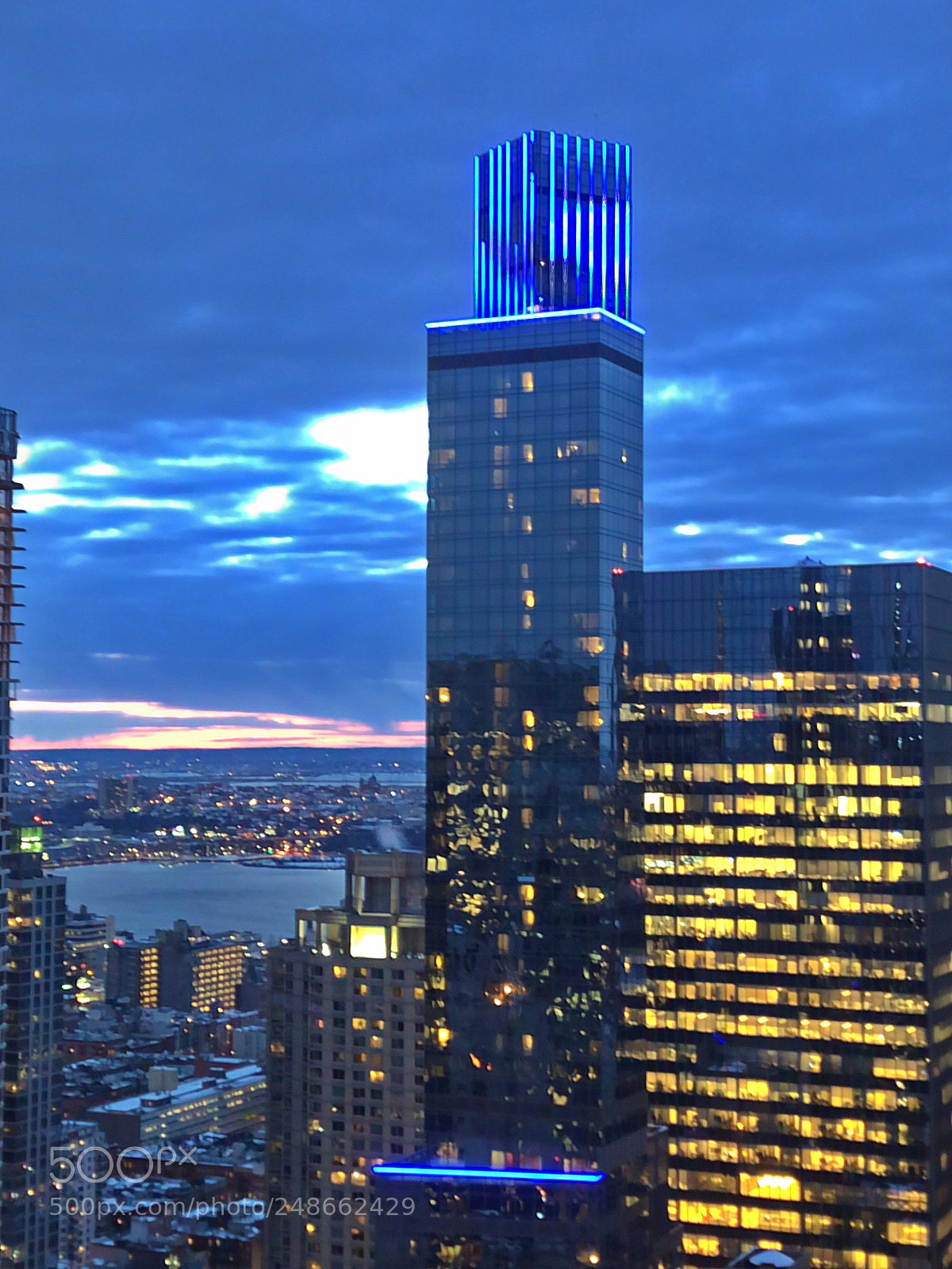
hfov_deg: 49.7
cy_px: 634
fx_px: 1027
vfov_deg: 63.4
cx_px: 476
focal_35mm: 28
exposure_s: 1/15
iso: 250
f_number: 1.8
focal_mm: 4
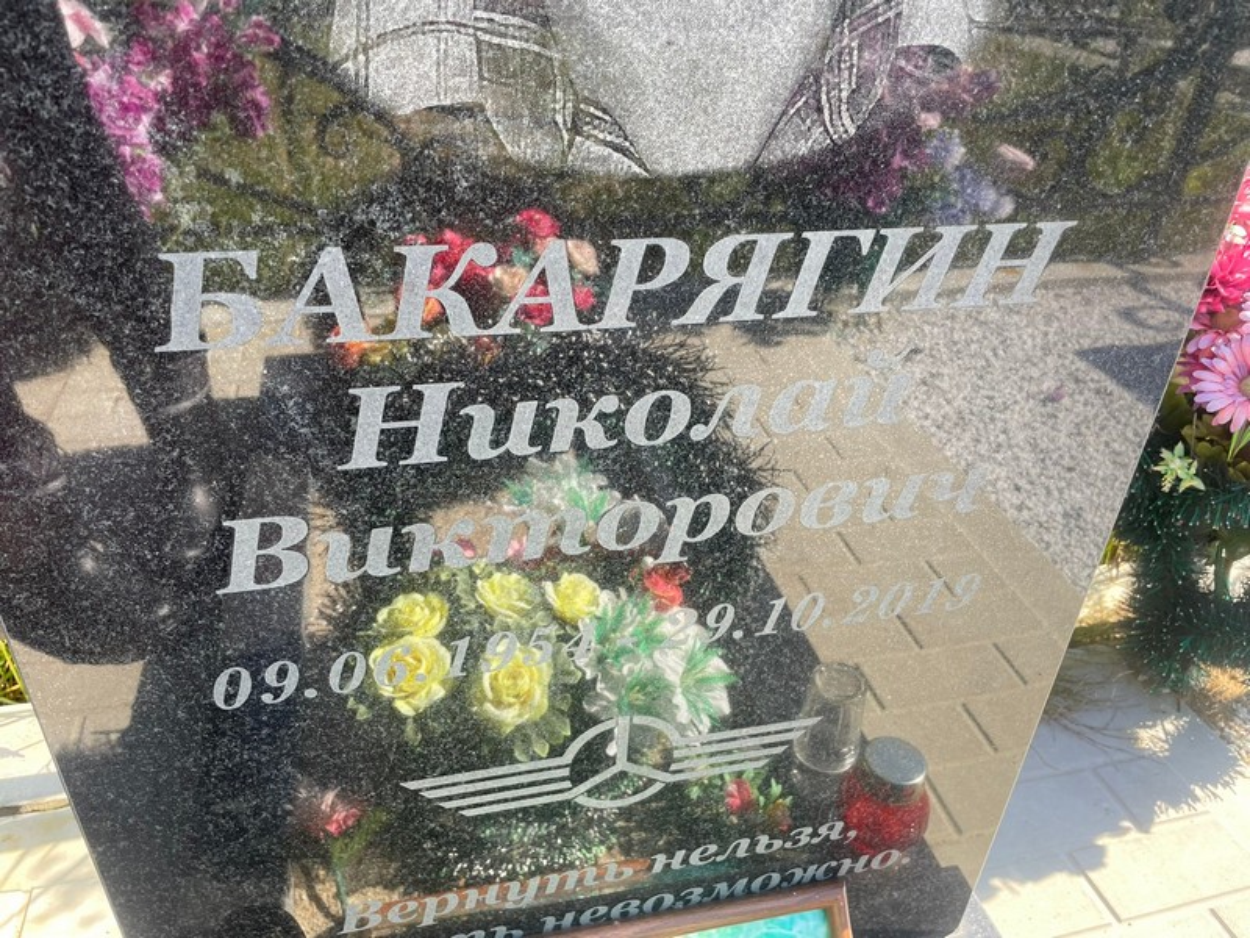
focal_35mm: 26
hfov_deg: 67.3
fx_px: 939
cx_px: 625
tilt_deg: -32.8
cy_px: 469
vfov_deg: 53.1
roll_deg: -4.5
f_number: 1.6
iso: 32
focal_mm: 4.2
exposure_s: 1/362
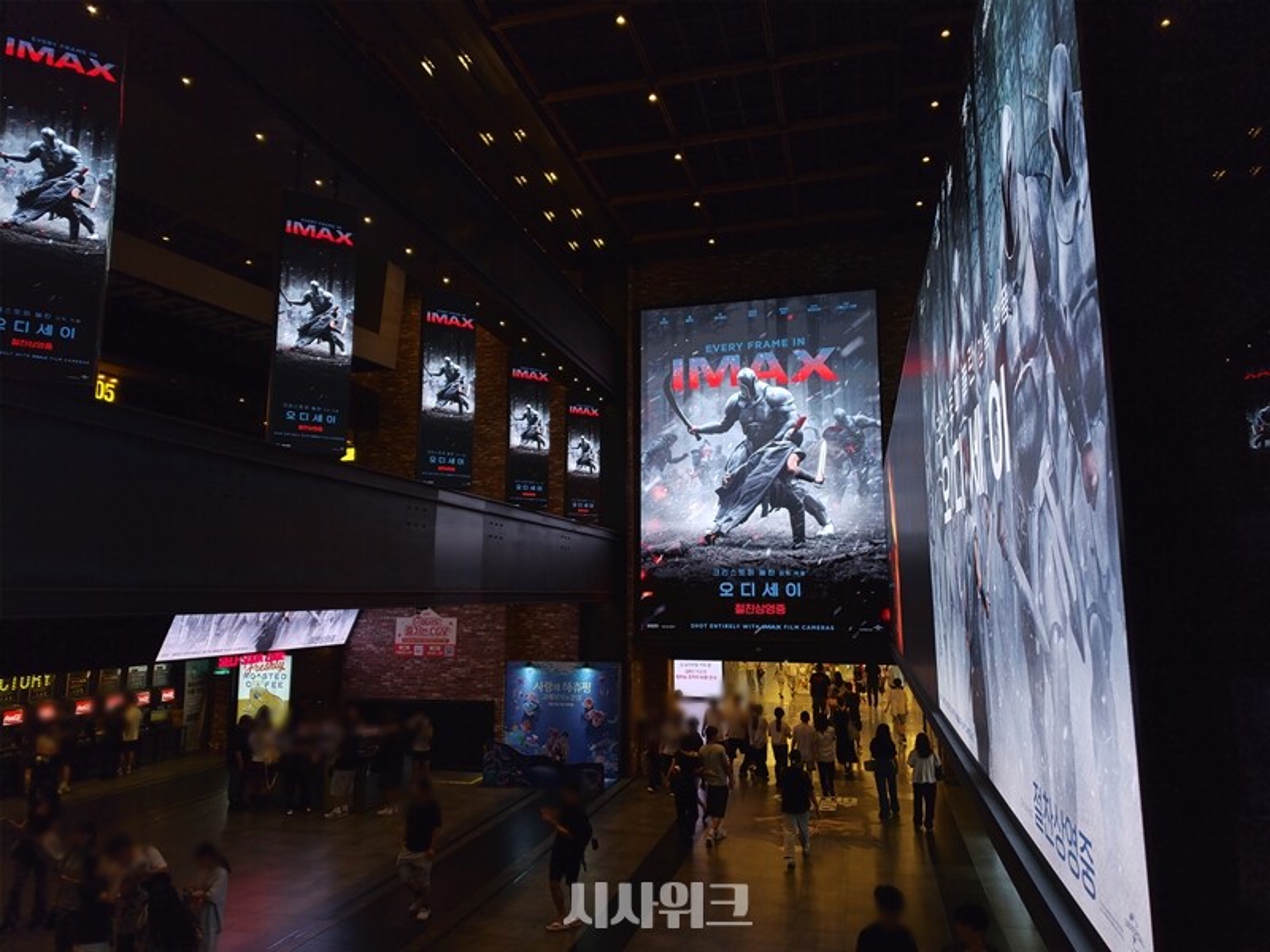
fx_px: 844
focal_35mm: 23
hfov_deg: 73.9
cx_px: 635
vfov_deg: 58.9
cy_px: 476
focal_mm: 6.5
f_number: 1.4
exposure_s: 1/255
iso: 20
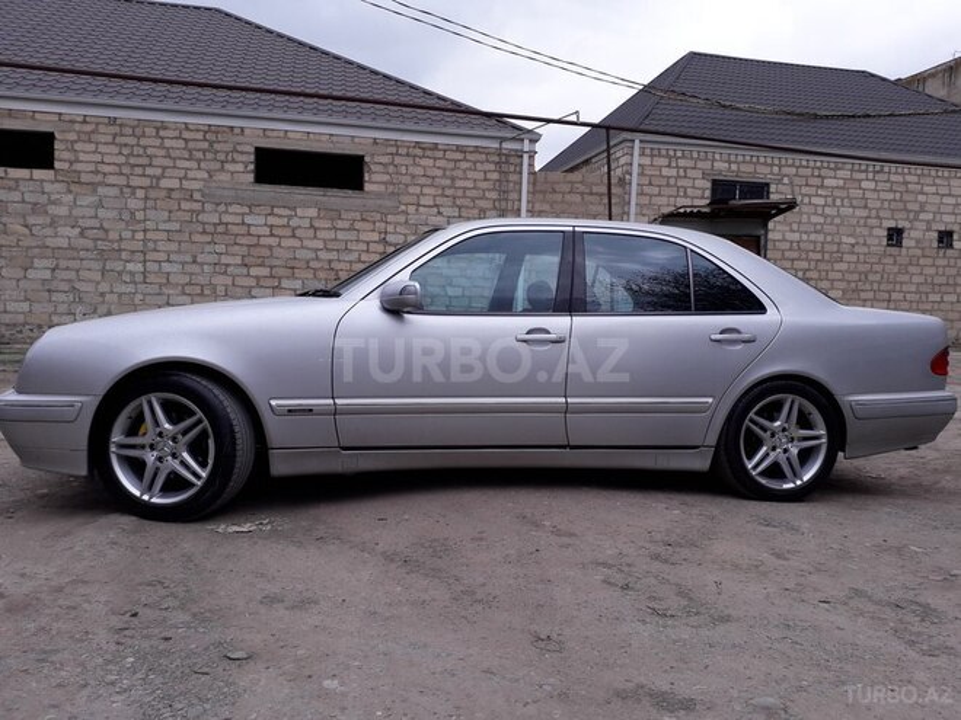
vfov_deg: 51.4
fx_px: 750
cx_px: 480
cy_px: 360
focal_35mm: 27
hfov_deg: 65.3
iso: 40
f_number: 1.9
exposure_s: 1/1229
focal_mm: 3.6
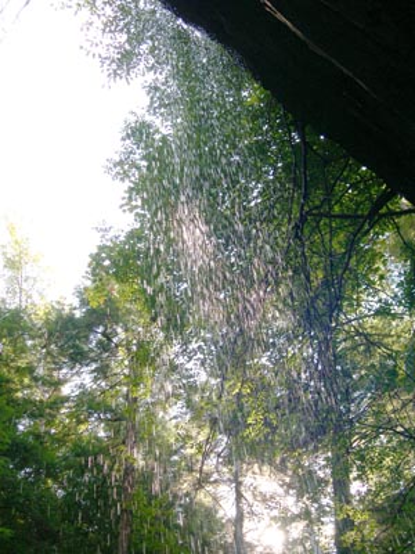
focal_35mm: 67
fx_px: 1071
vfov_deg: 29.0
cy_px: 277
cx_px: 208
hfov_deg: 21.9
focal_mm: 14.2
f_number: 3.7
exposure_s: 1/125
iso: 100
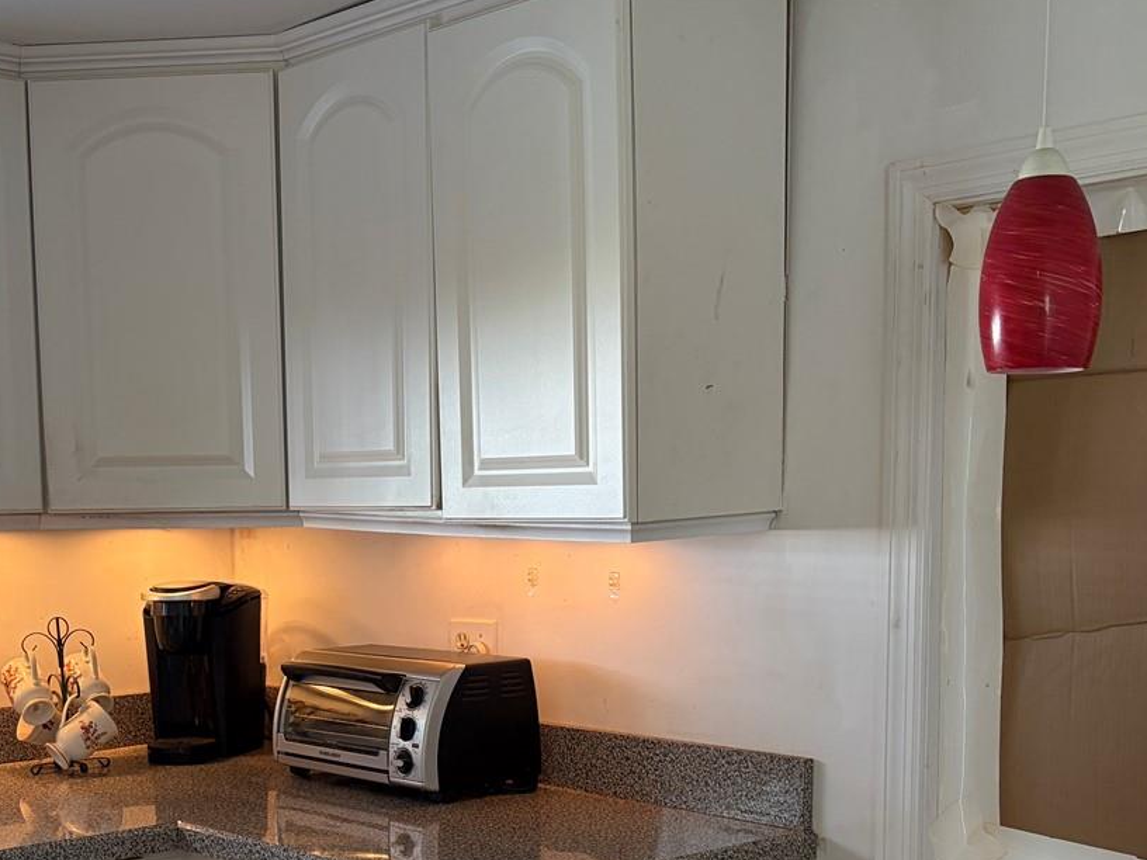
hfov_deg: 37.1
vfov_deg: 27.9
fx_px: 1690
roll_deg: +1.3
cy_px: 698
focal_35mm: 51
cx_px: 372
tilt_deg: -6.0
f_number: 1.6
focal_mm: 5.96
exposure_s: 1/60
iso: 125
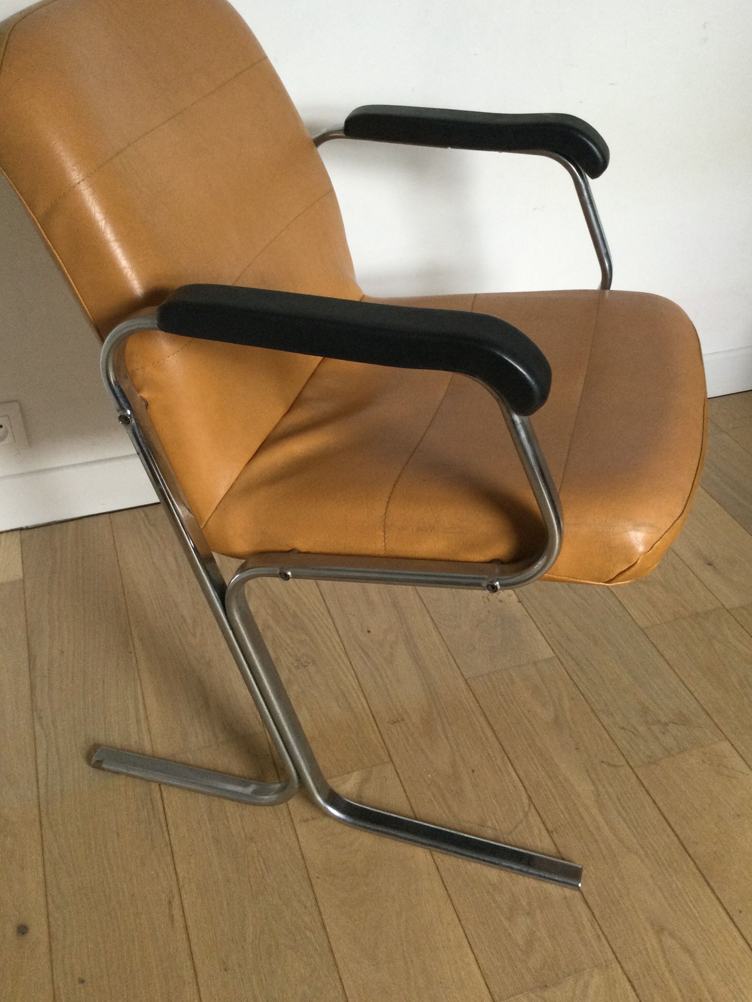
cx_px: 379
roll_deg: +0.5
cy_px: 477
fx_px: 956
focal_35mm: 33
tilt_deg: -35.4
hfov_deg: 43.0
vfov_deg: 55.3
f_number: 2.4
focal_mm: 3.3
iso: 125
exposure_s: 1/33
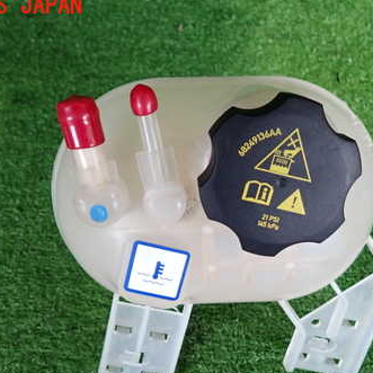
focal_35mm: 40
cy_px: 246
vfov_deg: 41.4
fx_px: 488
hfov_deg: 41.7
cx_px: 215
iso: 250
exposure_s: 1/30
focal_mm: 4.5
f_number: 2
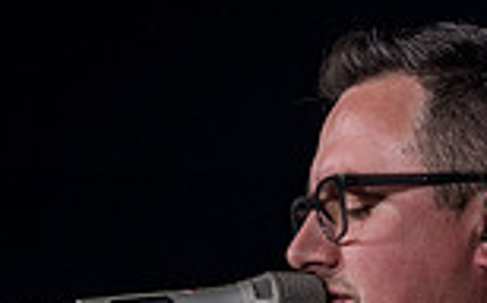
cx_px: 651
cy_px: 475
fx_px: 10186
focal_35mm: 768
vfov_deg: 1.7
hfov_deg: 2.7
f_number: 2.8
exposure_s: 1/60
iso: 250
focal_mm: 200
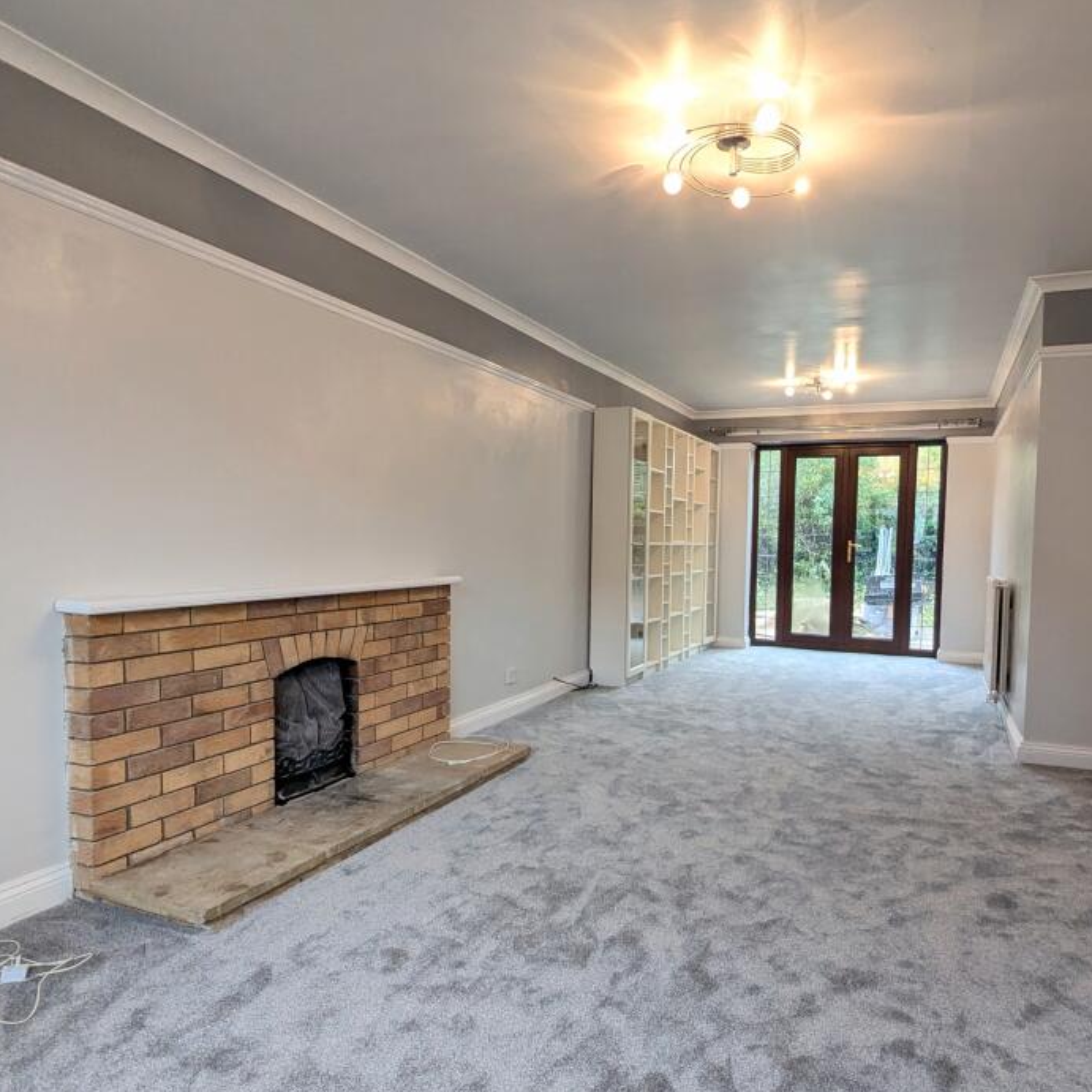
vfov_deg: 72.1
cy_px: 581
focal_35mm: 21
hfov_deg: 71.8
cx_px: 618
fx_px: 749
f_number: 2.2
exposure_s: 1/100
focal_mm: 2.35
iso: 279
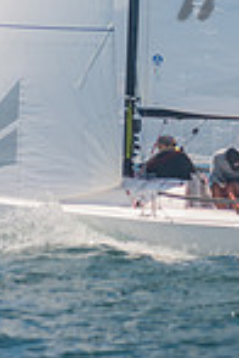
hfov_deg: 3.0
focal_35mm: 451
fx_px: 4491
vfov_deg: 4.5
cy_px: -156
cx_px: 122
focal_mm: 98
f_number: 4.8
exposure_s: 1/250
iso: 100
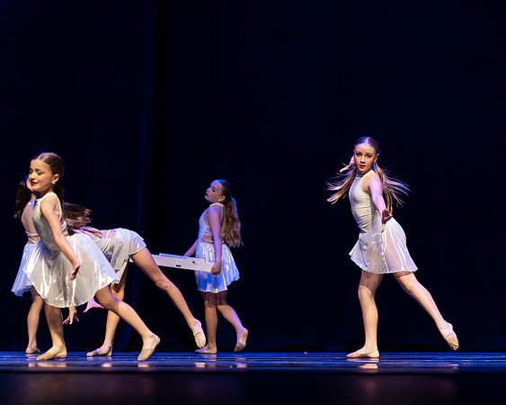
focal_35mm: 141
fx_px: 2107
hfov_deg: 13.7
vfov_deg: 11.0
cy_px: 228
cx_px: 351
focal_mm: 102
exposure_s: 1/640
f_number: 2.8
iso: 3200
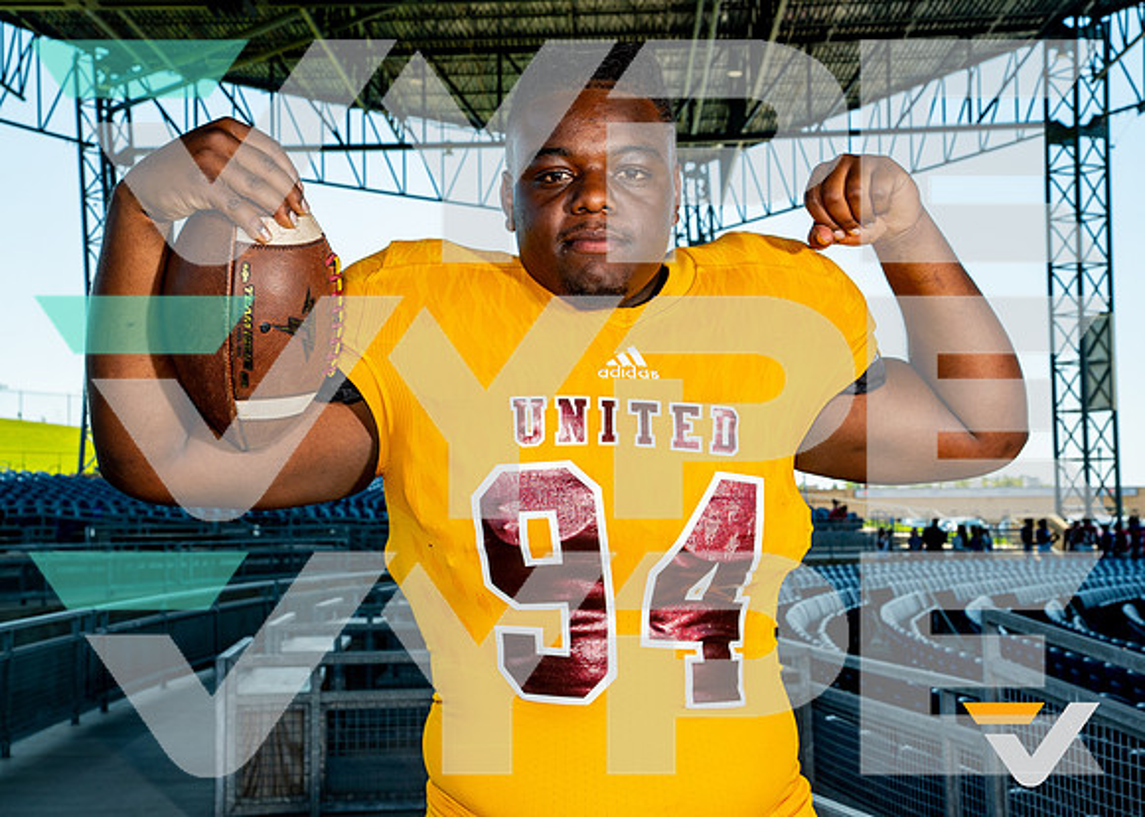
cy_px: 408
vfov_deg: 26.5
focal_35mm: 53
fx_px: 1735
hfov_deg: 36.5
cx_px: 533
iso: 125
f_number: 11
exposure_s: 1/125
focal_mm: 51
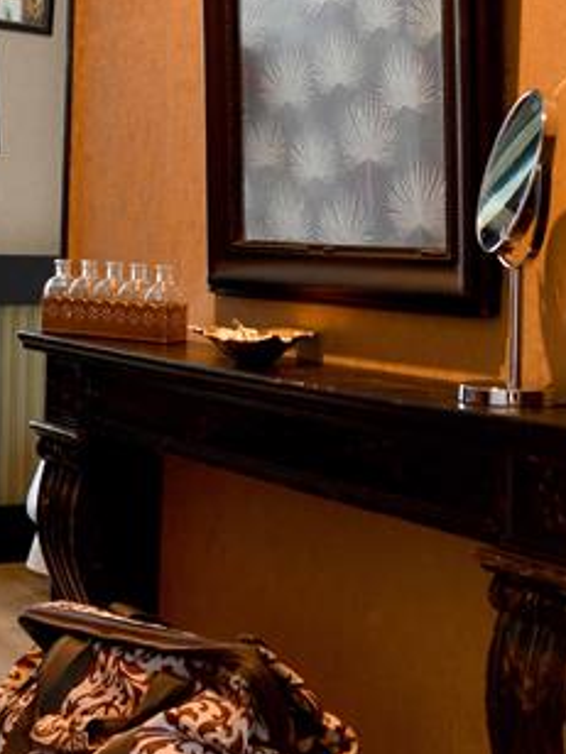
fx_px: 1591
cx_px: 225
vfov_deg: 26.4
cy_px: 211
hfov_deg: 20.1
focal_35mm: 73
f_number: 4.5
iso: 400
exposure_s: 1/13
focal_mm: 26
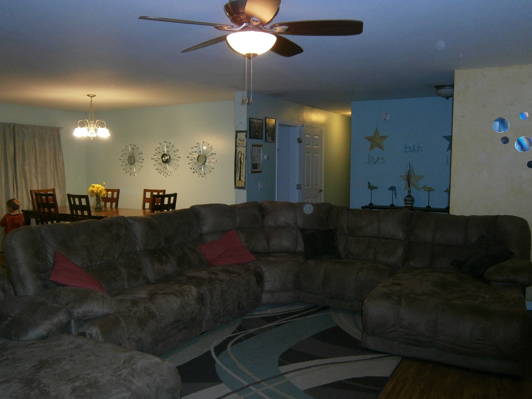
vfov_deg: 45.5
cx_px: 266
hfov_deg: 58.3
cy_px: 200
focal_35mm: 31
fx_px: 477
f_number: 2.9
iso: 250
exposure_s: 1/30
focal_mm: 5.5
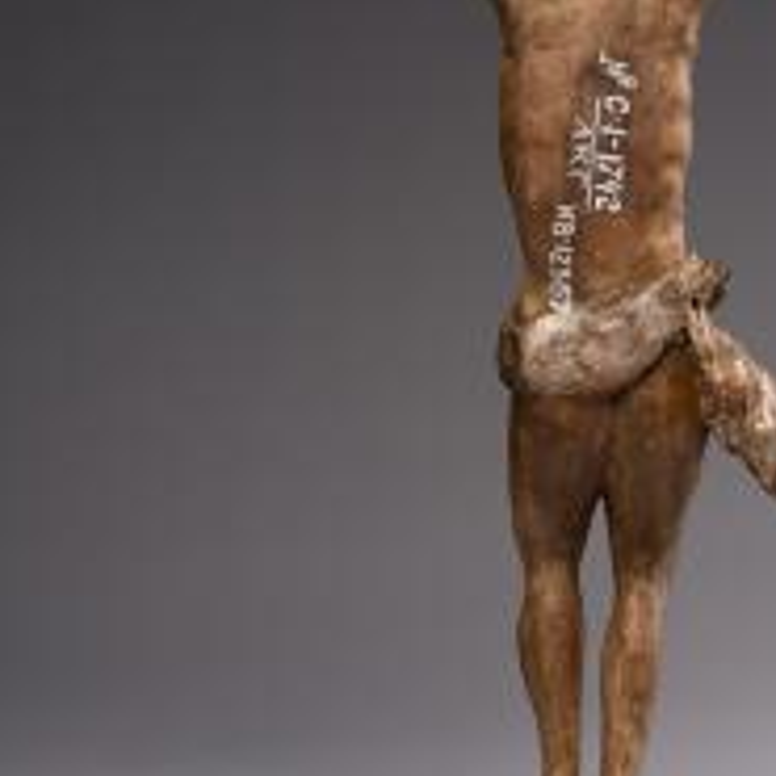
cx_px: 524
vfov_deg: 9.6
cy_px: 294
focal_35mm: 182
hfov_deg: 9.6
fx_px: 4616
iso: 160
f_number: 16
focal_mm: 120
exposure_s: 1/100
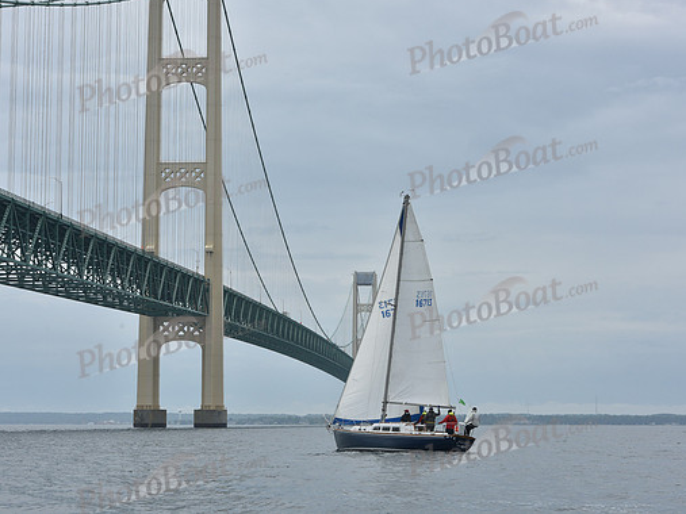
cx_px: 338
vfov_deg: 19.1
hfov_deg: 25.3
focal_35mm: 77
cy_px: 254
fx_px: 1526
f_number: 11
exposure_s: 1/800
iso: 250
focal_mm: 70
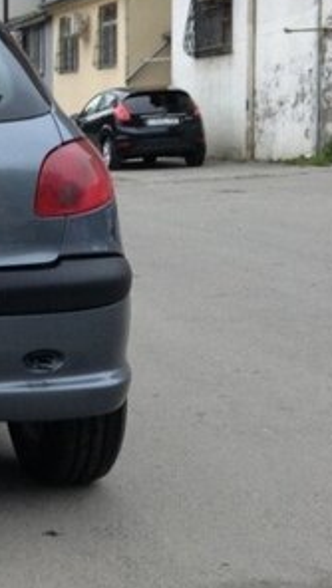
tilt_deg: -9.0
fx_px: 1249
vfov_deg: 26.5
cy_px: 269
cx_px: -209
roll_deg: +0.8
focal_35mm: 80
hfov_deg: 13.9
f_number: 2.4
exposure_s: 1/24
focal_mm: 3.3
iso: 50
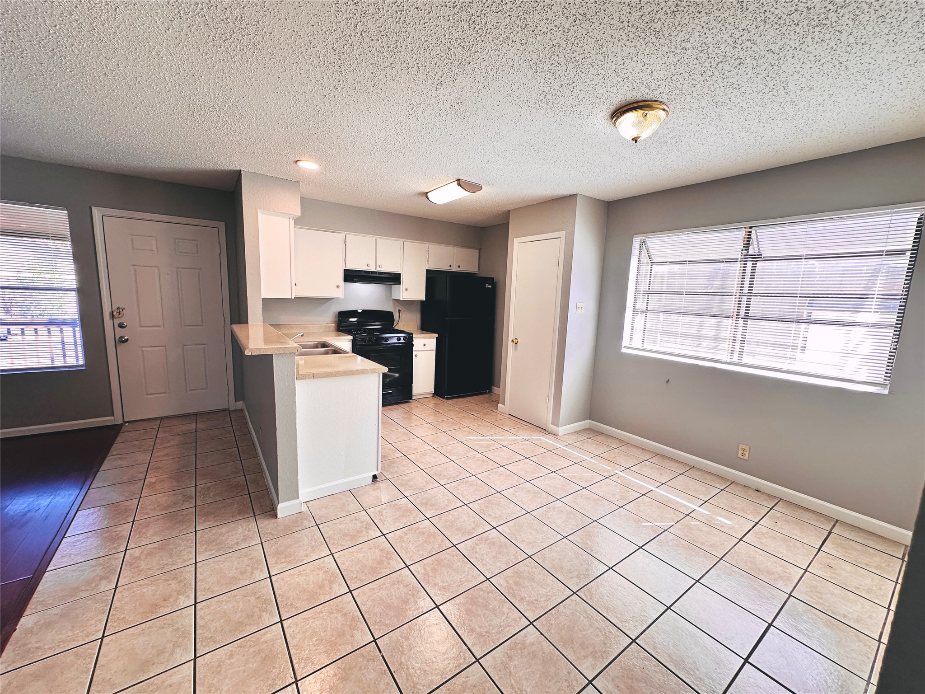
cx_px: 462
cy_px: 347
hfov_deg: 102.1
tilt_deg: -8.2
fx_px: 374
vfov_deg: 85.7
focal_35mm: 14
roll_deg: -1.5
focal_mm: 2.22
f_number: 2.2
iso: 160
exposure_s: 1/120
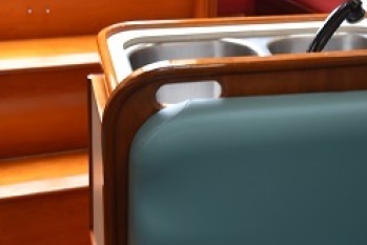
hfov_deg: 20.2
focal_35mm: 98
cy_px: 29
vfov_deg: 13.9
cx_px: 362
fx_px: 999
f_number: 4
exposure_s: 1/60
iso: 560
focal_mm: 38
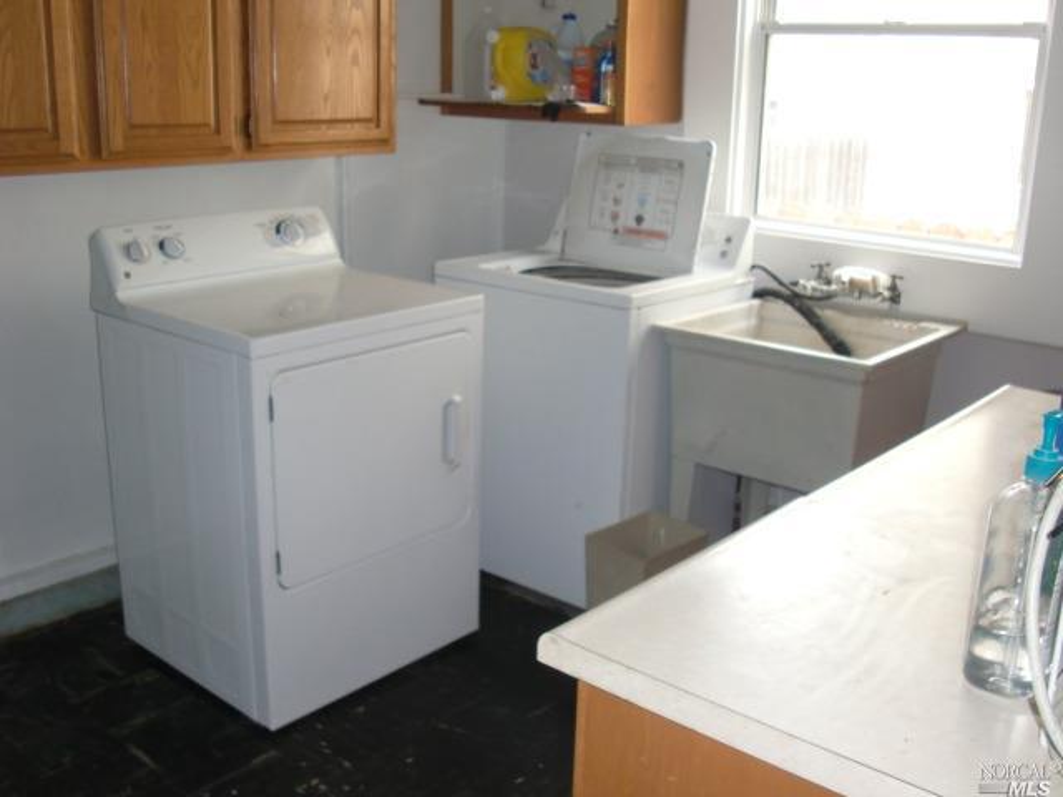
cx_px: 532
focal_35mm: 36
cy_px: 398
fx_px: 1106
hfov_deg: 51.4
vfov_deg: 39.7
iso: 200
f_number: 2.8
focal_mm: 6.3
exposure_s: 1/60
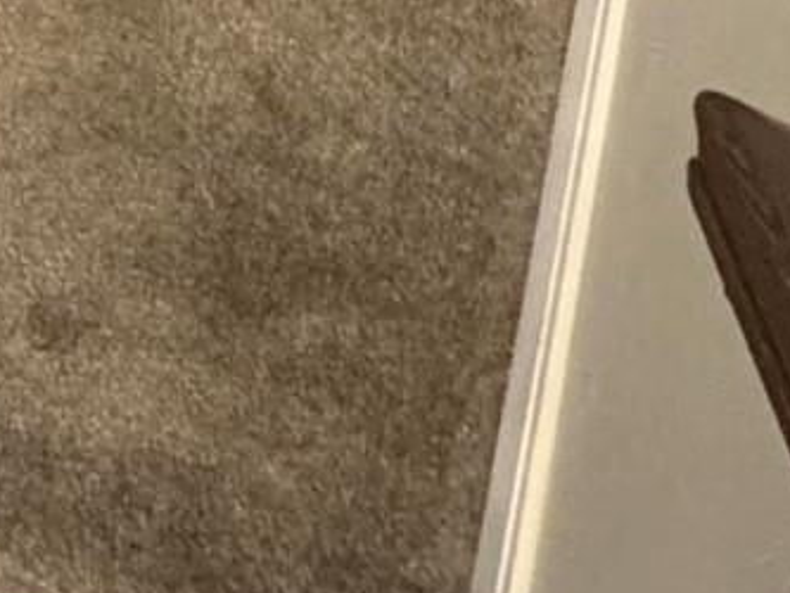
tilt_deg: -35.4
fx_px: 1963
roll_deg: +3.4
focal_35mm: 86
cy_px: -1008
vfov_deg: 12.0
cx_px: -716
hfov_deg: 17.5
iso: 500
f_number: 2.2
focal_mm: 2.22
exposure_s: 1/60
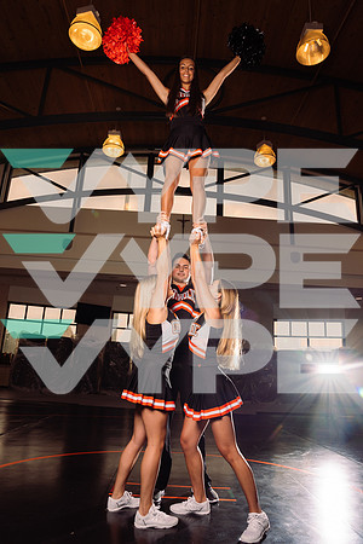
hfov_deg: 53.1
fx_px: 363
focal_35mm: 24
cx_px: 182
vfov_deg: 73.7
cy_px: 272
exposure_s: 1/200
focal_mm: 24
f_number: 7.1
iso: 200
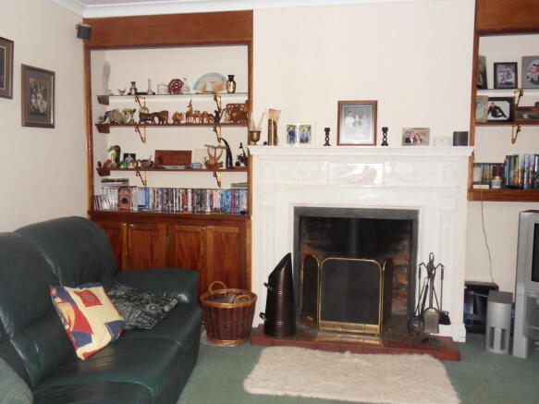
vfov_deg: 44.1
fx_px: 498
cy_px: 202
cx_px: 270
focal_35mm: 32
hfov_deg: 56.8
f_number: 3.7
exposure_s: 1/30
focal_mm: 5.6
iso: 320
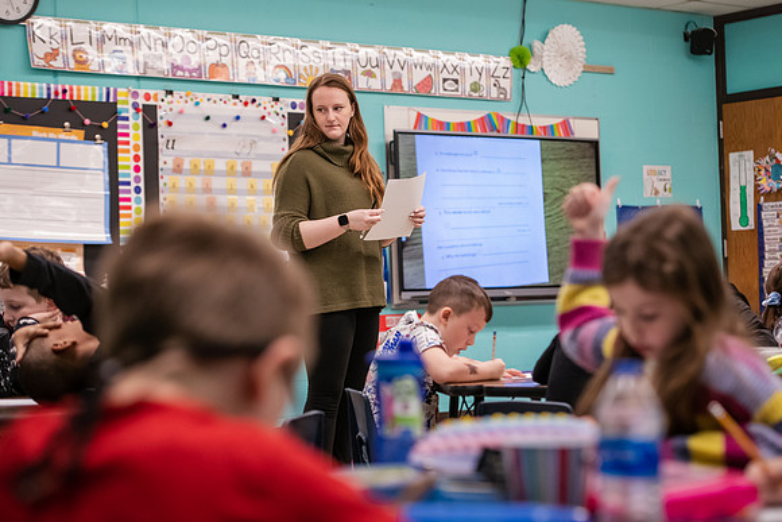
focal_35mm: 80
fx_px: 1738
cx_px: 391
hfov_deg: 25.4
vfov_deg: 17.1
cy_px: 261
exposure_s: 1/200
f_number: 3.5
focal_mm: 80
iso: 2500
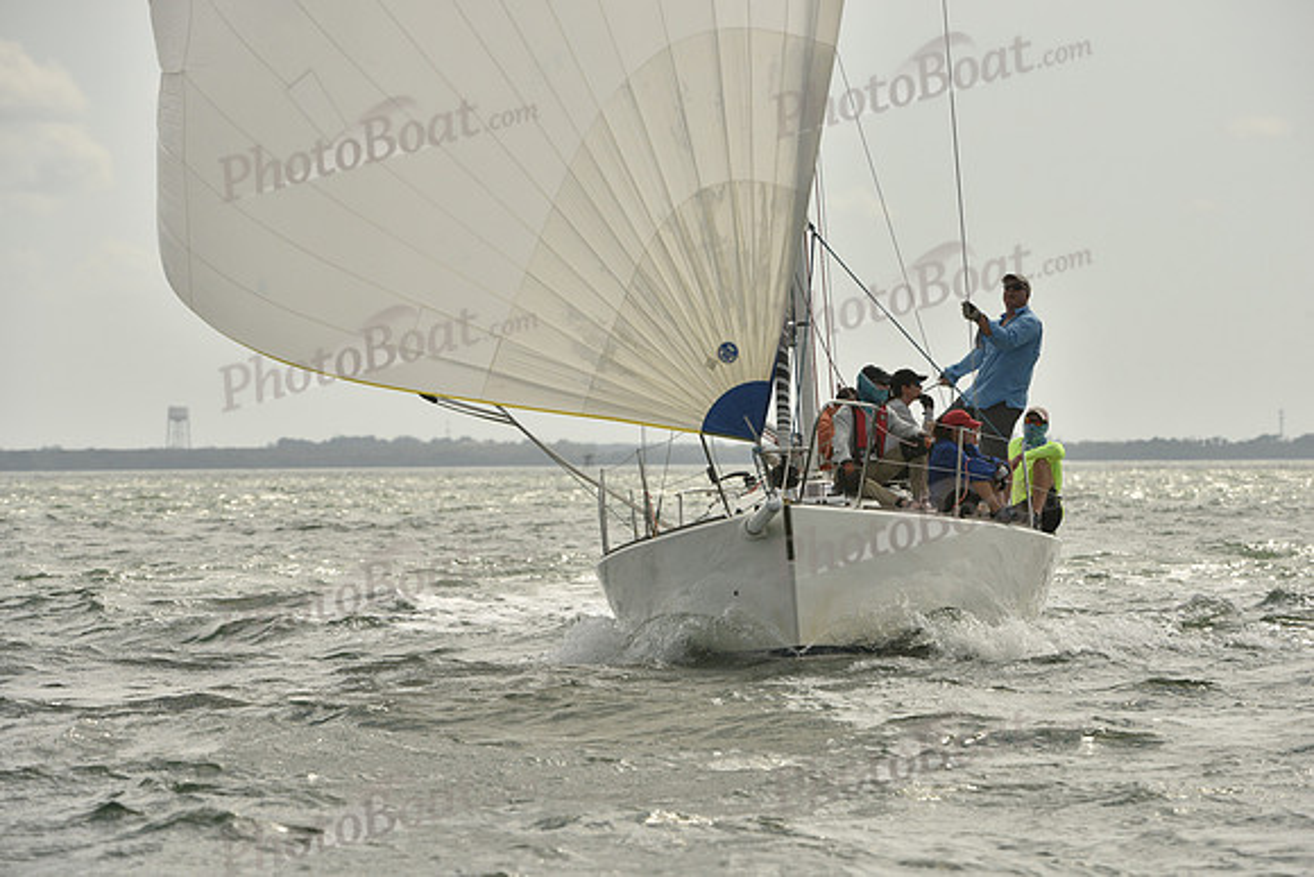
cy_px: 438
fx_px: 12412
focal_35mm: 340
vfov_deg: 4.0
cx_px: 657
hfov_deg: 6.1
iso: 400
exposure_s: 1/1250
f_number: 10
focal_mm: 340
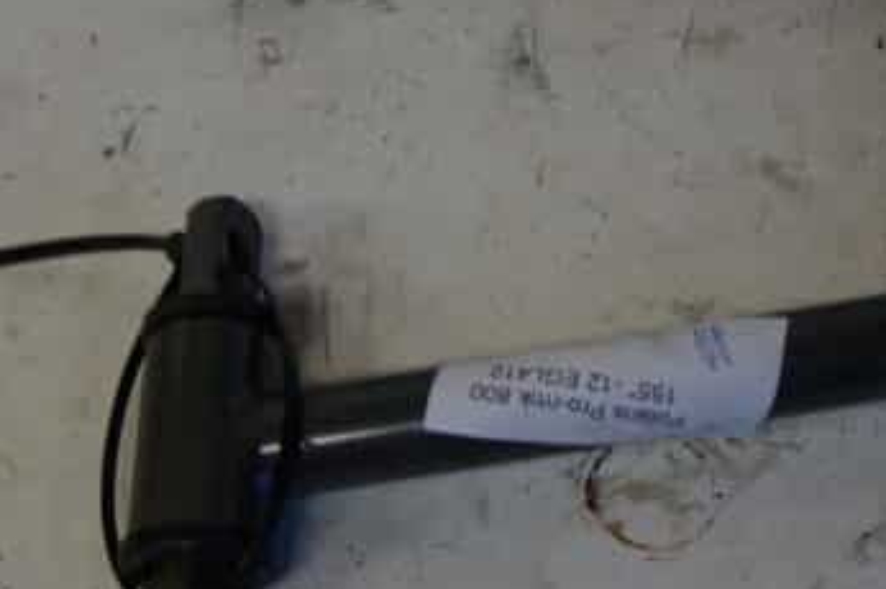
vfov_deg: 17.0
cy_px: 206
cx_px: 694
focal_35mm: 80
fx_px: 1967
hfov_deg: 25.0
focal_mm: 18
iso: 800
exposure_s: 1/60
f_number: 3.5
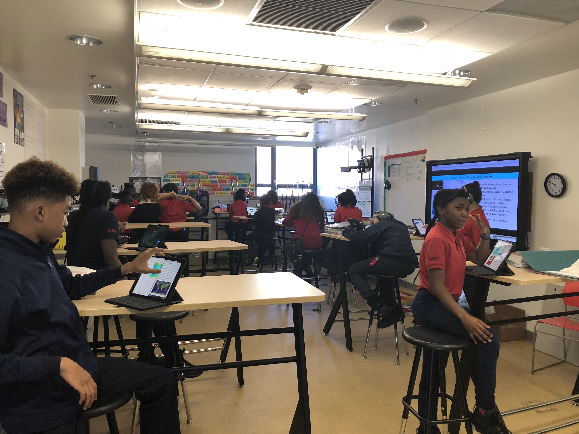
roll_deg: +0.2
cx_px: 290
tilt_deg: -3.4
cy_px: 217
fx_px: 468
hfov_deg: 63.4
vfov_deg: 49.7
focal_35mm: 28
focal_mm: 3.99
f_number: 1.8
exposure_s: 1/120
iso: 125
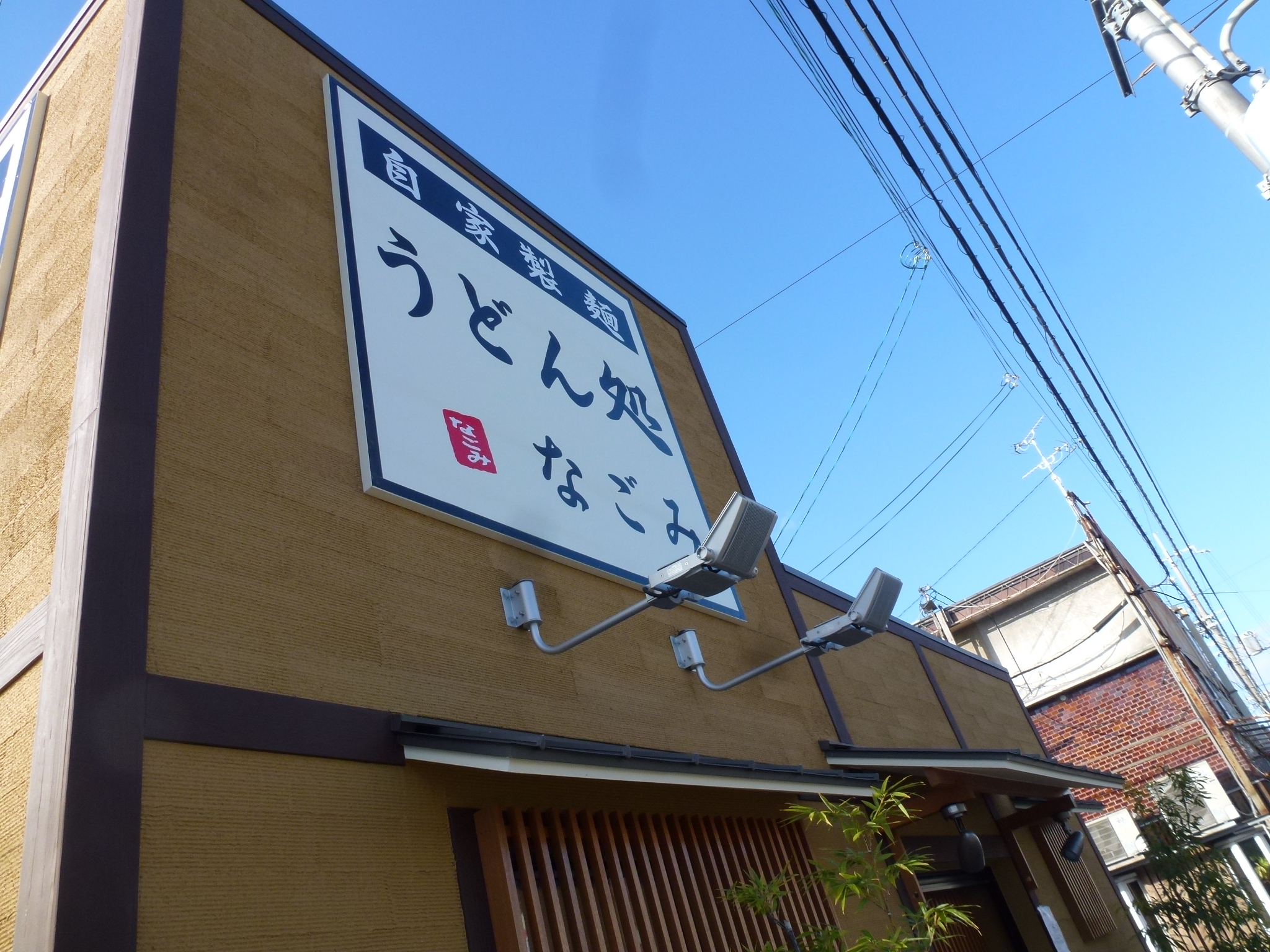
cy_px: 476
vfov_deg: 56.8
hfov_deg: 71.6
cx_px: 635
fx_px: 881
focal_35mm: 24
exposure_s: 1/320
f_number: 4
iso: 100
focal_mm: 4.3
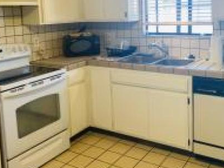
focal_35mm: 41
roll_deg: +1.1
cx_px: 125
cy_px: 52
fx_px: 265
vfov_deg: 34.7
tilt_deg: -10.1
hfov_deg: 45.7
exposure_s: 1/60
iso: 80
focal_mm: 4.25
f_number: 1.8
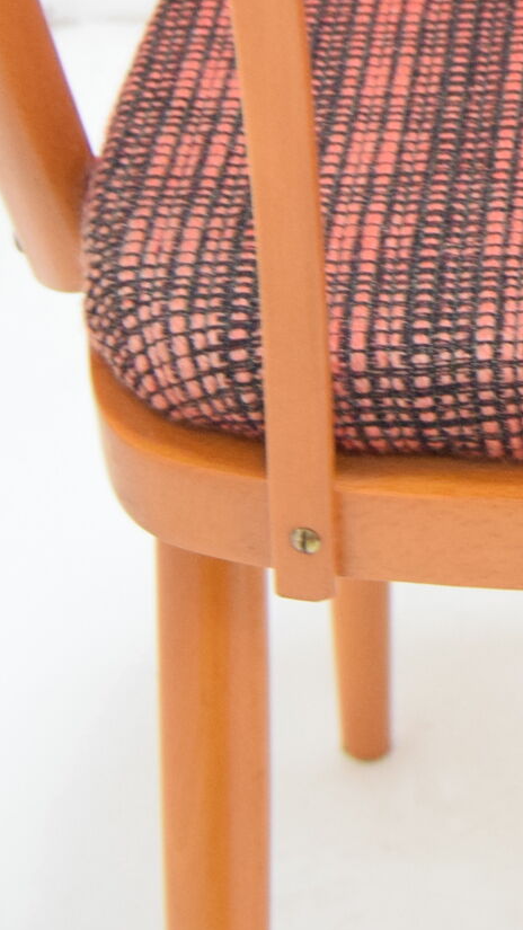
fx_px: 2811
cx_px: 784
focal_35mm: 114
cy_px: 79
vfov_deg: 18.5
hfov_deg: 10.3
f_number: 3.5
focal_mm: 20
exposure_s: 1/40
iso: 1600
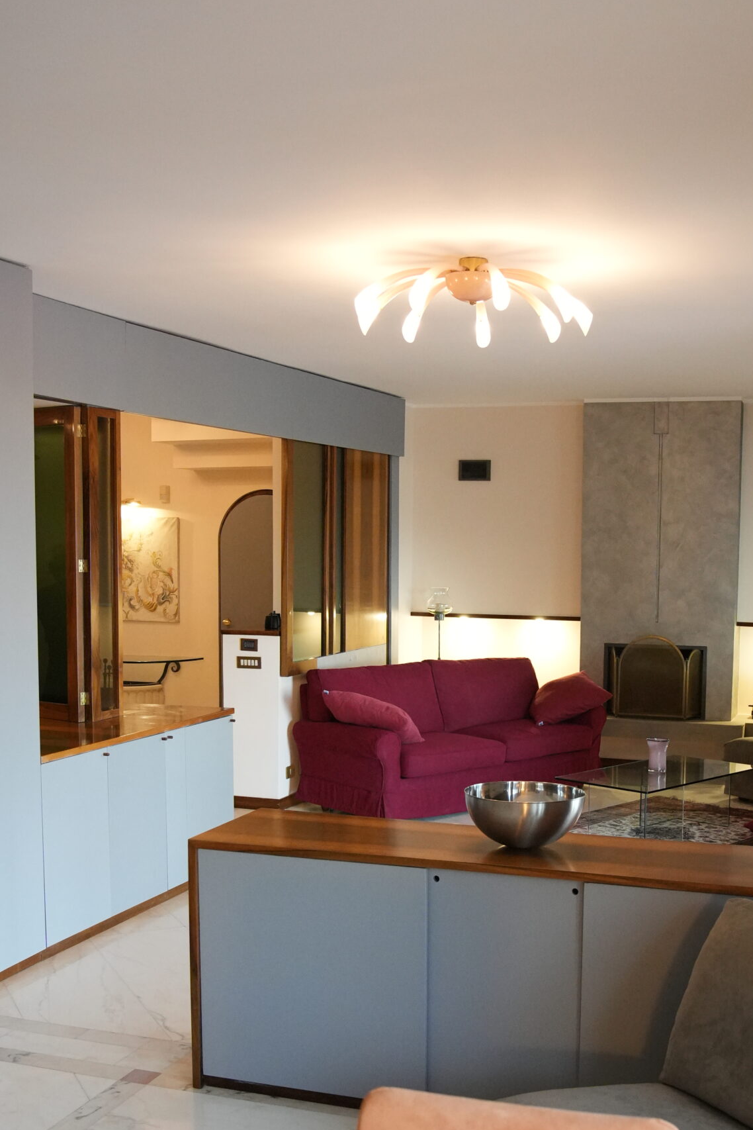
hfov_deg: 31.8
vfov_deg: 46.1
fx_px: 1318
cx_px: 448
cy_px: 687
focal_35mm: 42
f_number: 4
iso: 6400
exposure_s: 1/100
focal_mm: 28
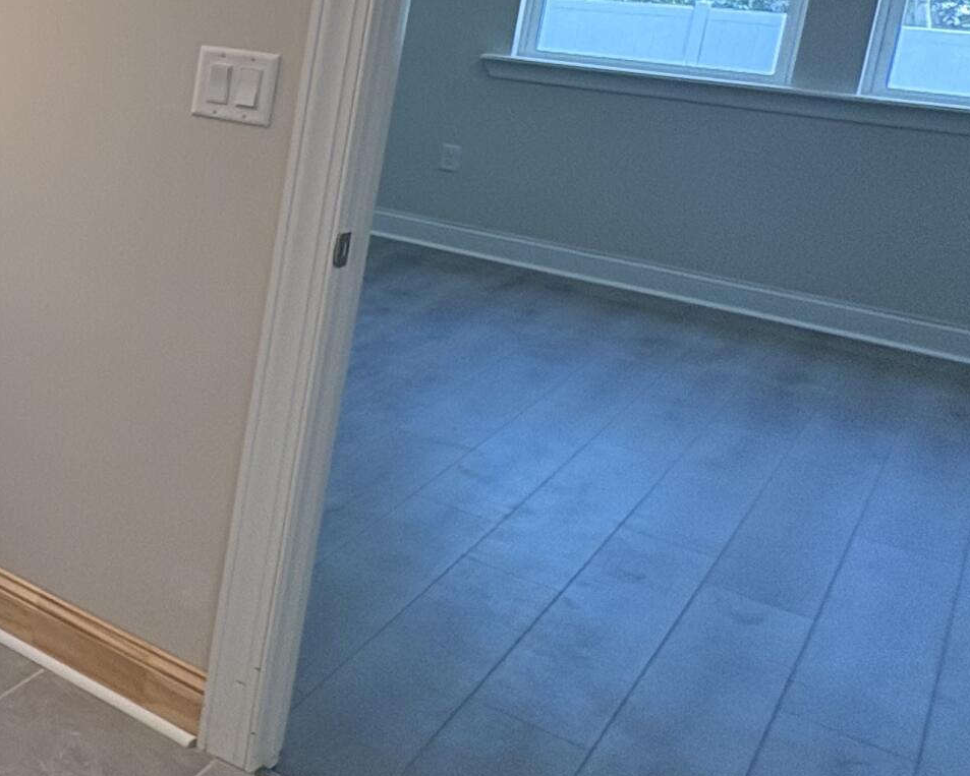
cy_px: 84
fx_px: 1235
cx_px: -495
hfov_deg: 28.0
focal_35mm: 43
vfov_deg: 33.2
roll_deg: -2.2
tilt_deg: -7.3
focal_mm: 2.22
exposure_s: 1/120
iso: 50
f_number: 2.2
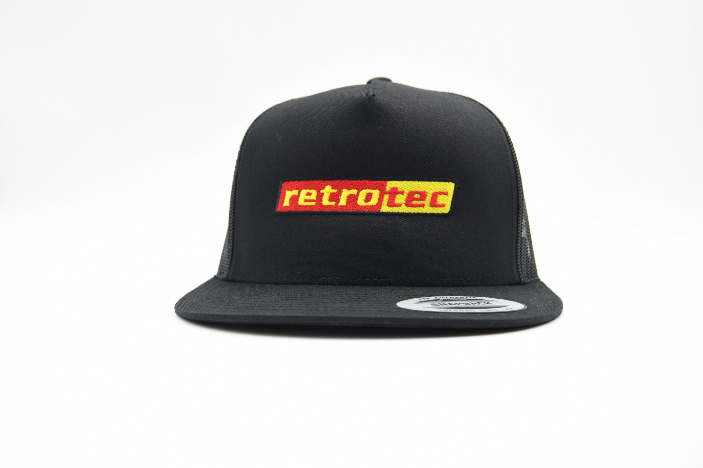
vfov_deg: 34.2
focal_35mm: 39
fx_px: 761
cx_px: 352
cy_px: 234
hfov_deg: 49.6
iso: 280
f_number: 5
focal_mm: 26
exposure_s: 1/100
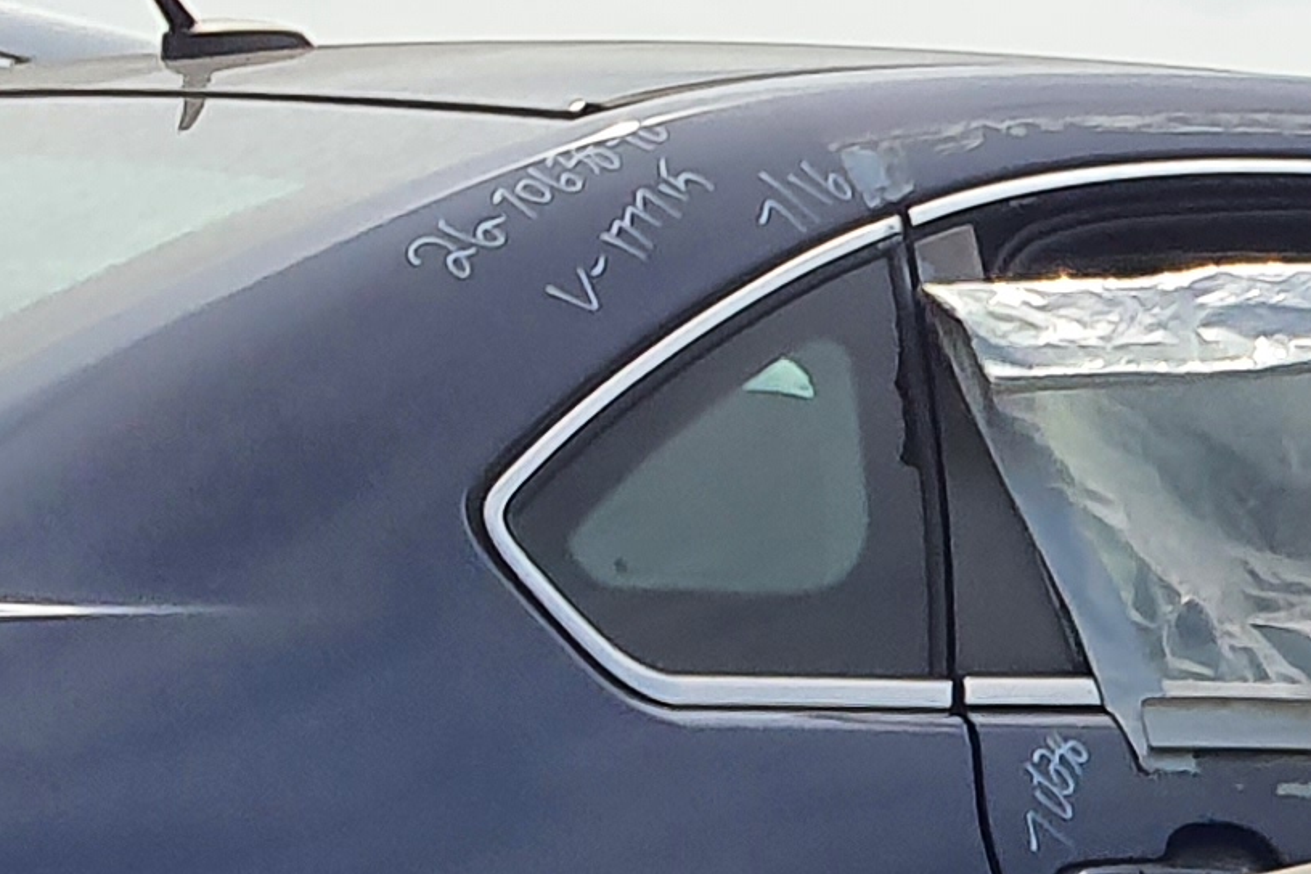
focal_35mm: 142
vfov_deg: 8.9
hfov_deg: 11.7
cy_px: 1947
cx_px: 3210
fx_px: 5171
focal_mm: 3.58
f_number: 1.9
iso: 40
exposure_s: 1/1968
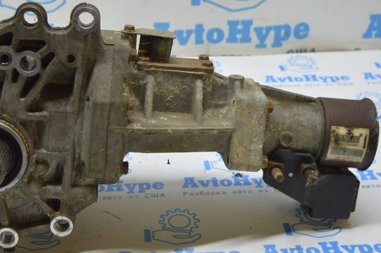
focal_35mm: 65
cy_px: 104
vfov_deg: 20.9
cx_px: 105
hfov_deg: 30.6
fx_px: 687
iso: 400
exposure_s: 1/40
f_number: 3.8
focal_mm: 23
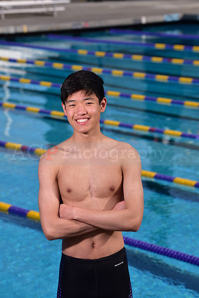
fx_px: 1243
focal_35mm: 150
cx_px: 100
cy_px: 149
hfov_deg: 9.2
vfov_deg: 13.7
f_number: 8
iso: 80
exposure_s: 1/250
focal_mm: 150
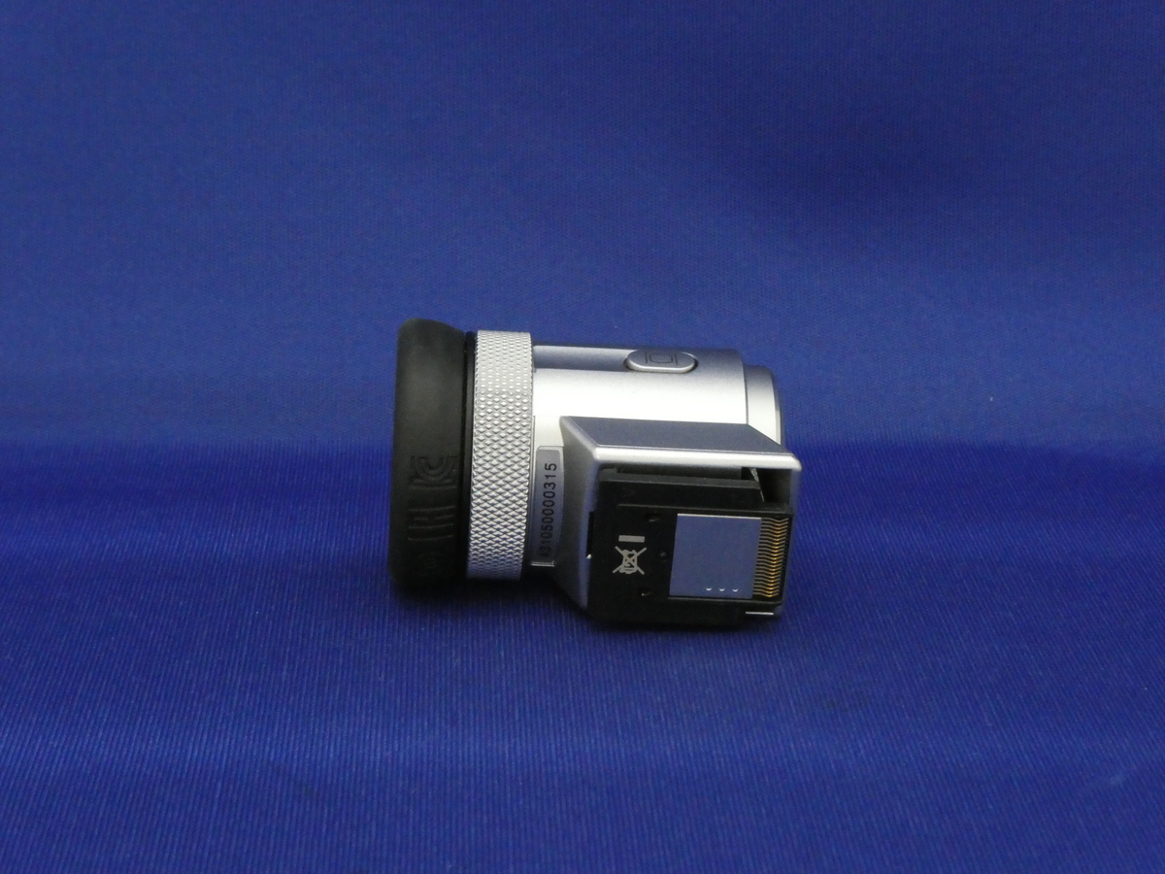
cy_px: 437
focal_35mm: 74
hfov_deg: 26.3
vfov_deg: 19.9
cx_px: 582
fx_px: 2490
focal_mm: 13.2
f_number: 7.1
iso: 1600
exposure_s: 1/30
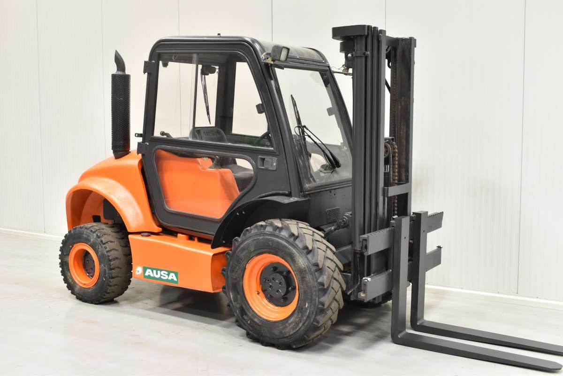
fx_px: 633
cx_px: 282
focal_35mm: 40
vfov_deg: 33.0
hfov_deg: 47.9
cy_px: 188
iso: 800
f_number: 7.1
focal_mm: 27
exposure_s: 1/10
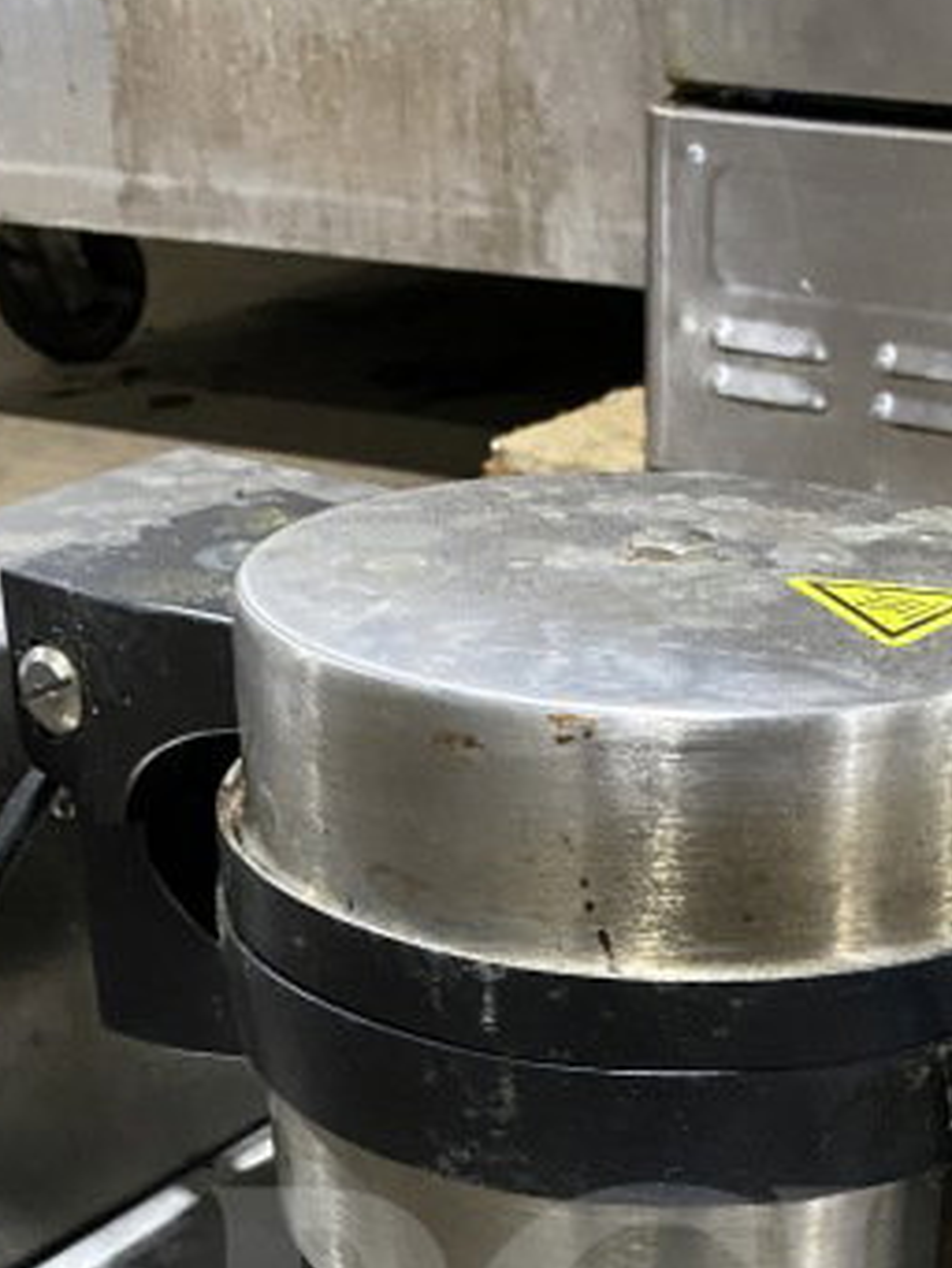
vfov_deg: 27.7
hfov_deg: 23.6
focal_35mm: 62
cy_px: 1482
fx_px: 2272
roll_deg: +0.4
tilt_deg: -36.6
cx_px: 543
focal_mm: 4.25
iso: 500
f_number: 1.8
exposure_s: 1/57
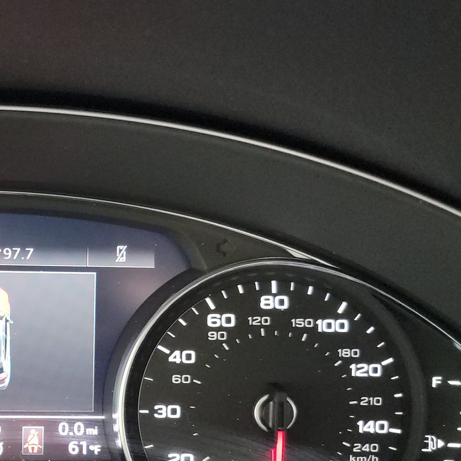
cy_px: 371
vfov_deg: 33.6
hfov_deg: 32.2
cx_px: 8
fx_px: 738
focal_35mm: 49
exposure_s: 1/59
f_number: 1.8
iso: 2243
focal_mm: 6.7
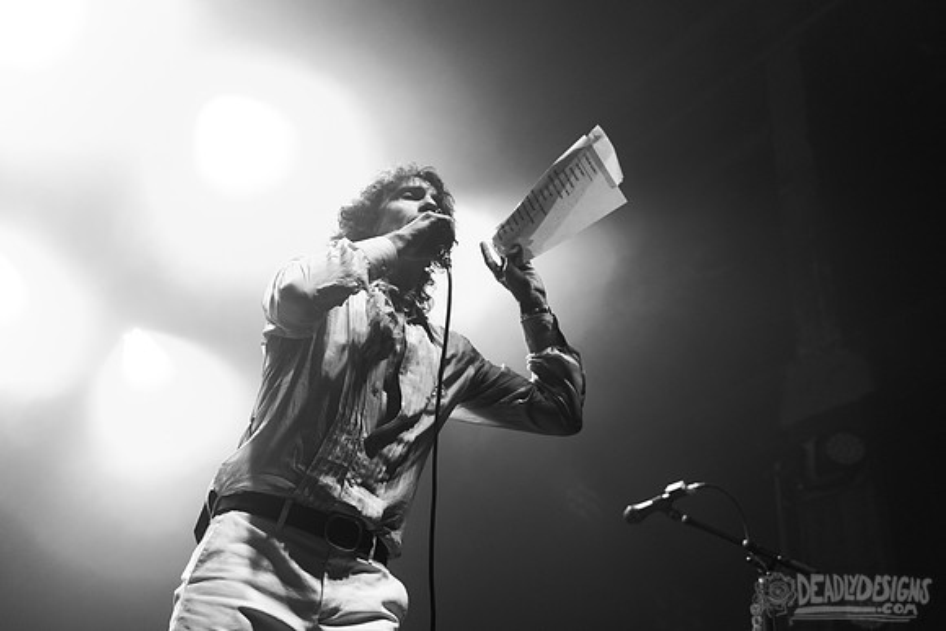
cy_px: 304
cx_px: 396
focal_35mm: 40
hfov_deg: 48.5
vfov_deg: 33.6
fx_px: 1044
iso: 2500
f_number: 3.2
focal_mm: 34
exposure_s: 1/320
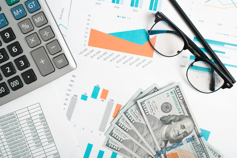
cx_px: 118
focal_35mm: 50
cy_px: 79
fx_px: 329
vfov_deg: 27.0
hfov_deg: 39.6
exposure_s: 1/160
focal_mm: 50
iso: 100
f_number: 5
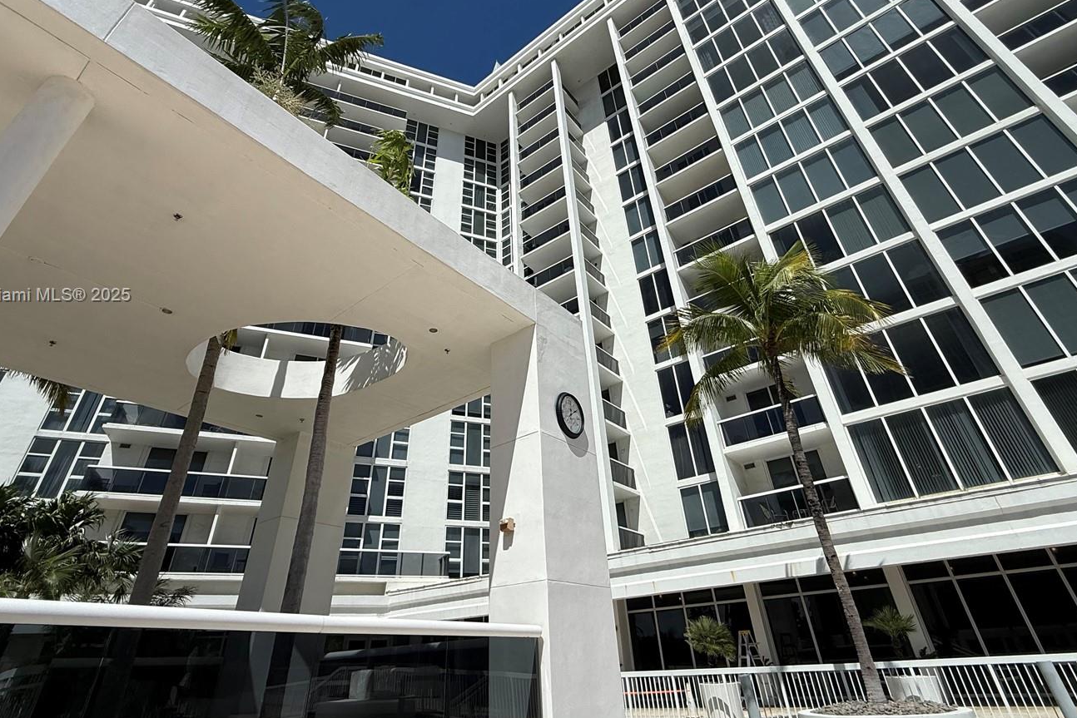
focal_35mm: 18
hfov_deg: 90.0
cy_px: 296
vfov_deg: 66.9
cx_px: 530
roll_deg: +2.3
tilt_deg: +35.5
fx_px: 539
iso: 64
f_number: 2.2
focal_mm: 2.22
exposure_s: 1/6173
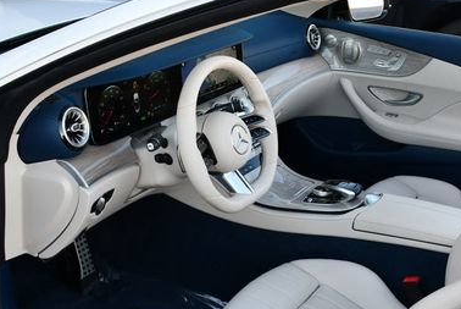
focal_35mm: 61
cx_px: 309
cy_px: 230
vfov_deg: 22.1
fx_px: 782
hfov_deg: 32.6
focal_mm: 18
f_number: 5
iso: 400
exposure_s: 1/250
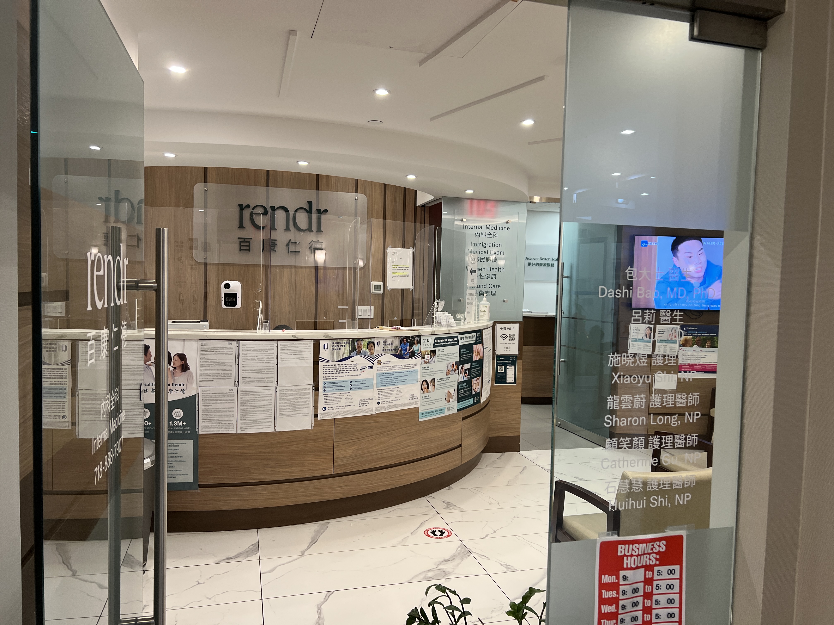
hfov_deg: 67.3
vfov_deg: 53.1
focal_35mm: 26
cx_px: 417
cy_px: 312
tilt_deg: -2.3
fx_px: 626
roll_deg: -1.6
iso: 125
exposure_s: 1/120
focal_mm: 5.7
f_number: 1.5
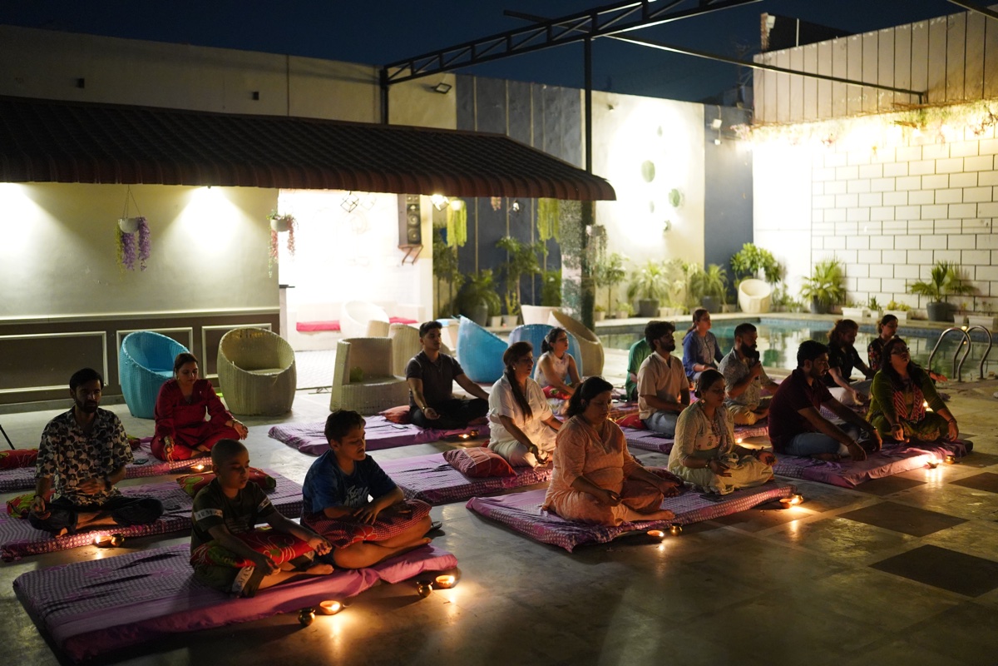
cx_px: 499
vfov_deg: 37.9
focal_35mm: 35
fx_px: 970
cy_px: 333
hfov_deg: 54.4
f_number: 1.4
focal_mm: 35
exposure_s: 1/100
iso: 6400
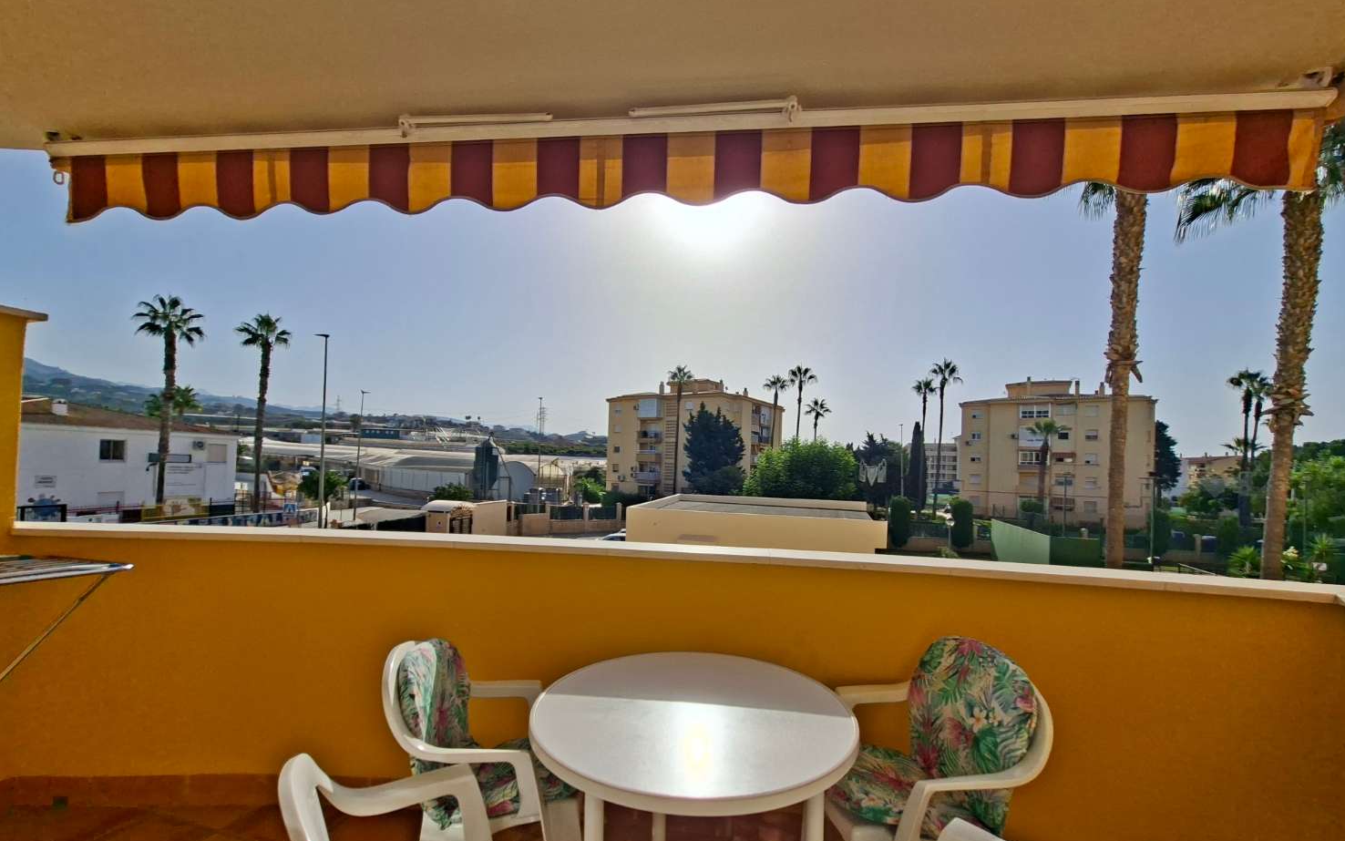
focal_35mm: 14
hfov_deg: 105.3
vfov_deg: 78.4
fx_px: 513
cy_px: 463
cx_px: 668
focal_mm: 1.74
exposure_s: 1/3906
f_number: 2.2
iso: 40
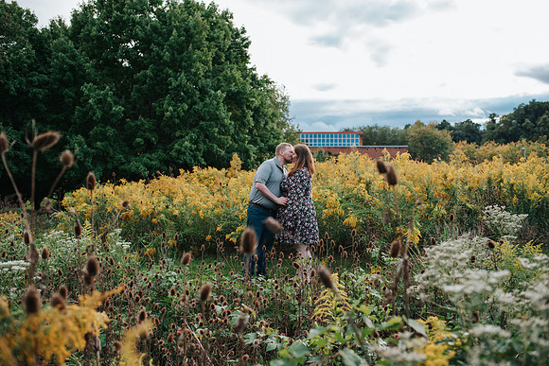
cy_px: 183
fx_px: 534
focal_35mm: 35
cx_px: 274
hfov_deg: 54.4
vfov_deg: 37.9
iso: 280
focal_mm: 35
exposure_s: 1/400
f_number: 3.2
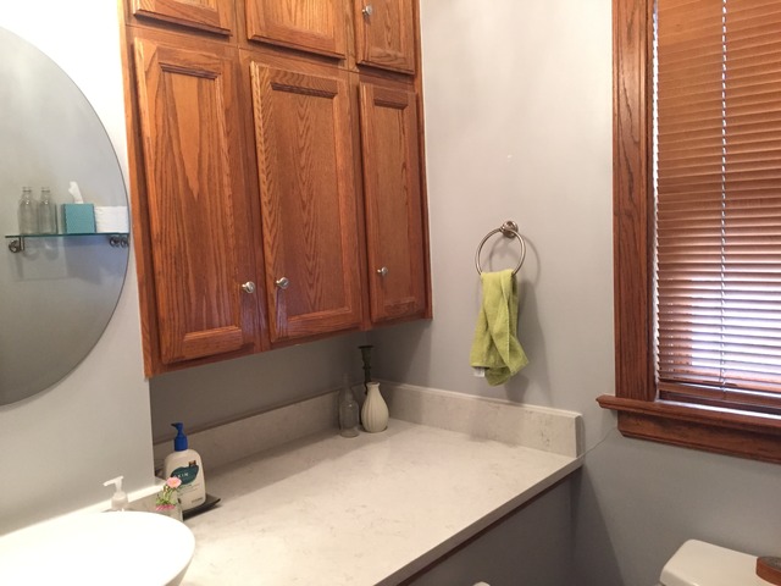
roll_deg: +2.1
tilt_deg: -6.5
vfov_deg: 48.2
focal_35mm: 29
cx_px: 390
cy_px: 293
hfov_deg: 61.7
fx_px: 654
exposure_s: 1/30
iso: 250
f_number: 2.2
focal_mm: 4.15
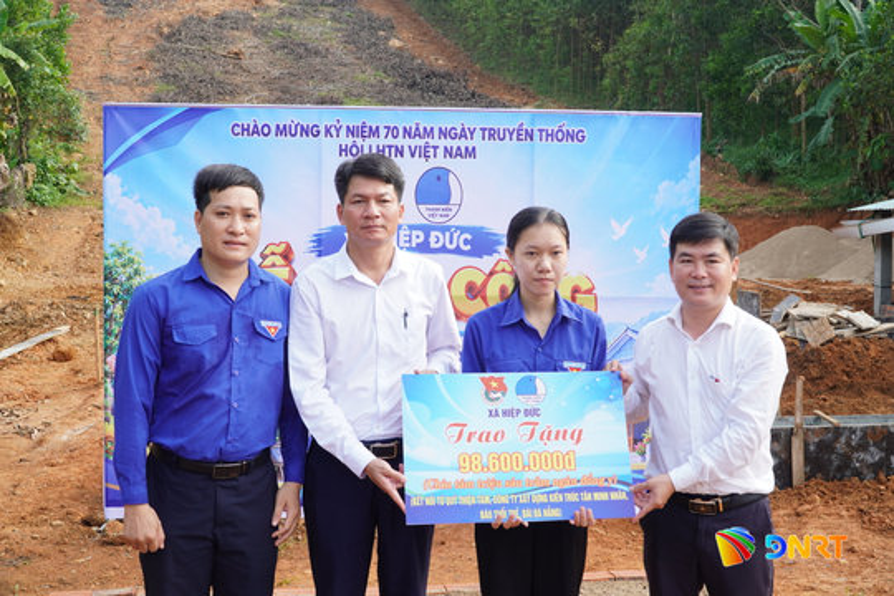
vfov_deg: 34.2
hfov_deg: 49.6
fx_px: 968
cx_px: 447
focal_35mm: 39
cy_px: 298
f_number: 5.6
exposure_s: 1/80
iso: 100
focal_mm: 26
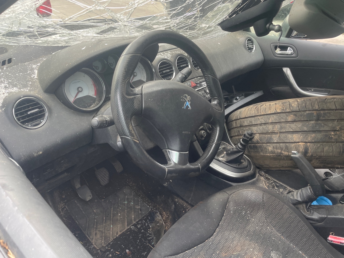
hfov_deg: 67.3
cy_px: 129
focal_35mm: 26
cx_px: 172
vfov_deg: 53.1
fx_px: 258
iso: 64
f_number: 1.6
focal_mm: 4.2
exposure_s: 1/121
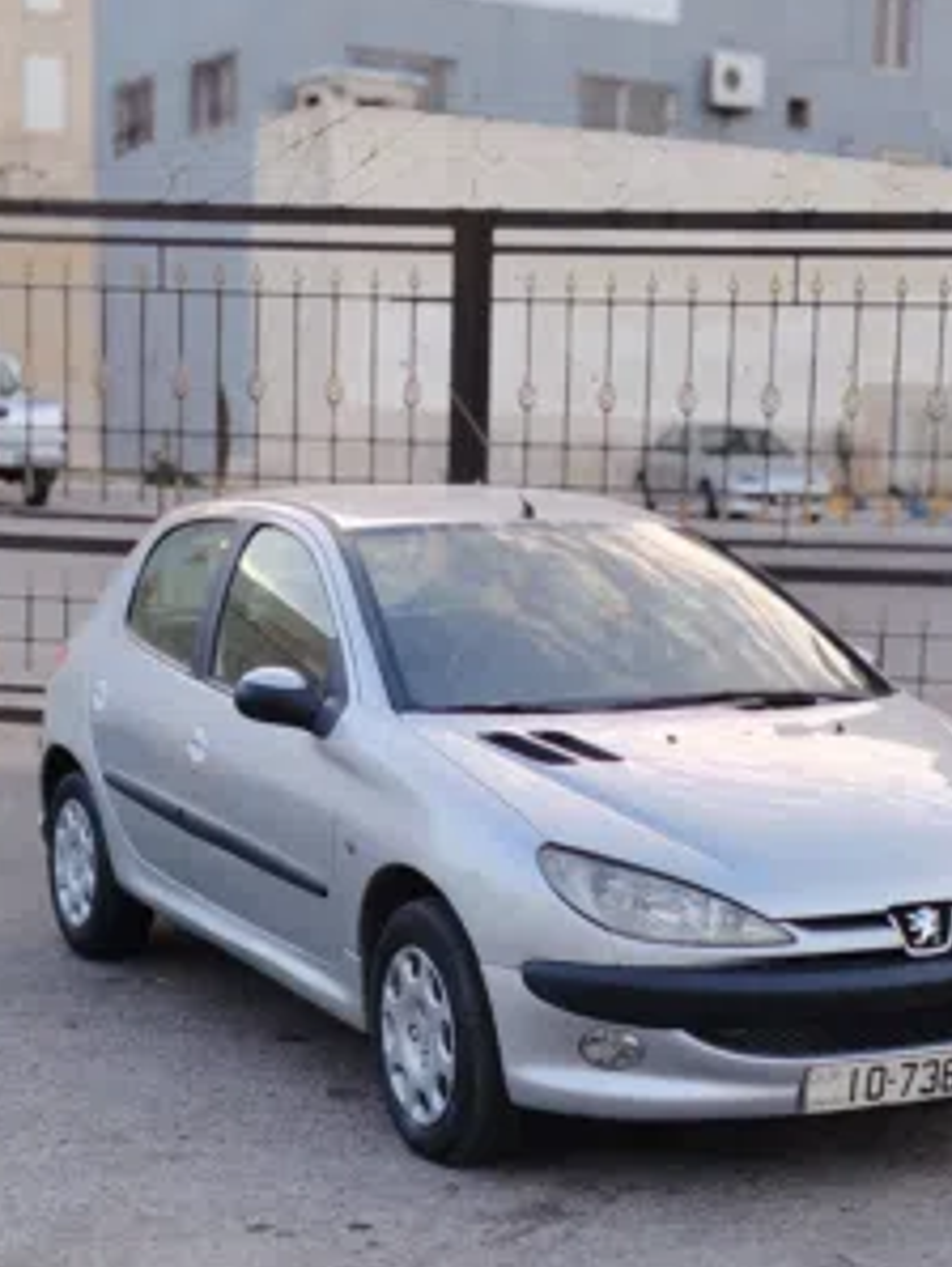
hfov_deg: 23.3
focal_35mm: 63
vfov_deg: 30.5
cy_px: 808
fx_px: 2307
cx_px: 557
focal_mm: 5.25
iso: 100
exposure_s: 1/187
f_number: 3.5
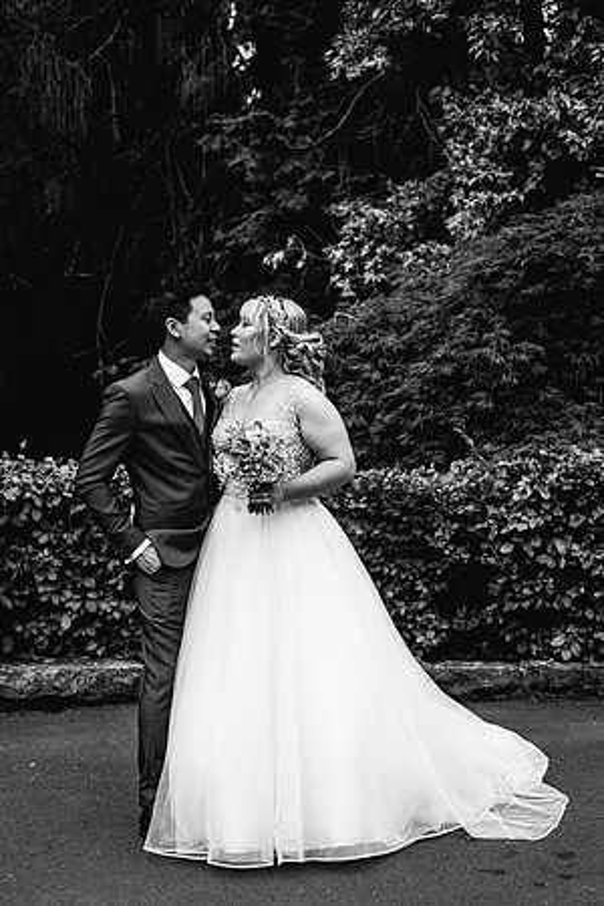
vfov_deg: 39.6
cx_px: 302
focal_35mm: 50
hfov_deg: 27.0
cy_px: 453
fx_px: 1258
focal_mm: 50
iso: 200
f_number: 4
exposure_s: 1/500
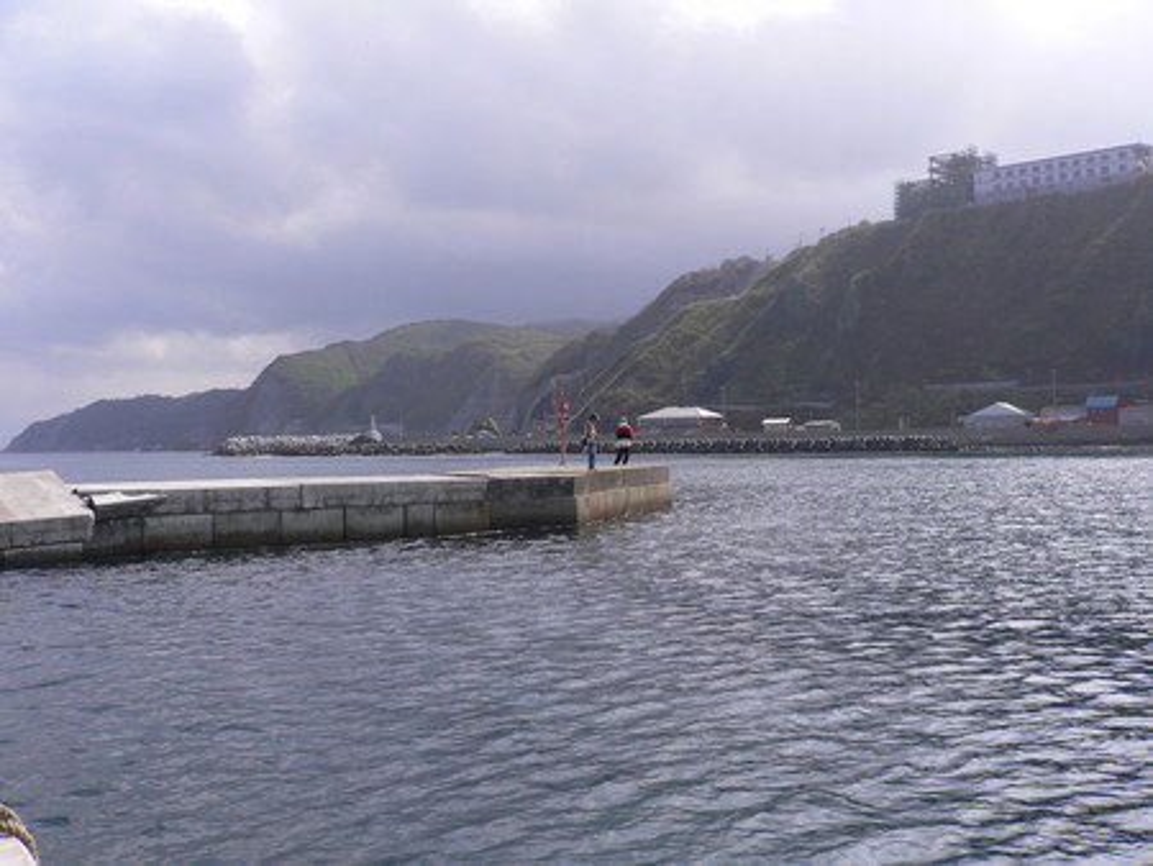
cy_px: 433
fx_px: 1166
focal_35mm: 35
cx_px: 576
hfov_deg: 52.6
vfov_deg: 40.7
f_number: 5.6
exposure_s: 1/320
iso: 80
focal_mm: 5.8
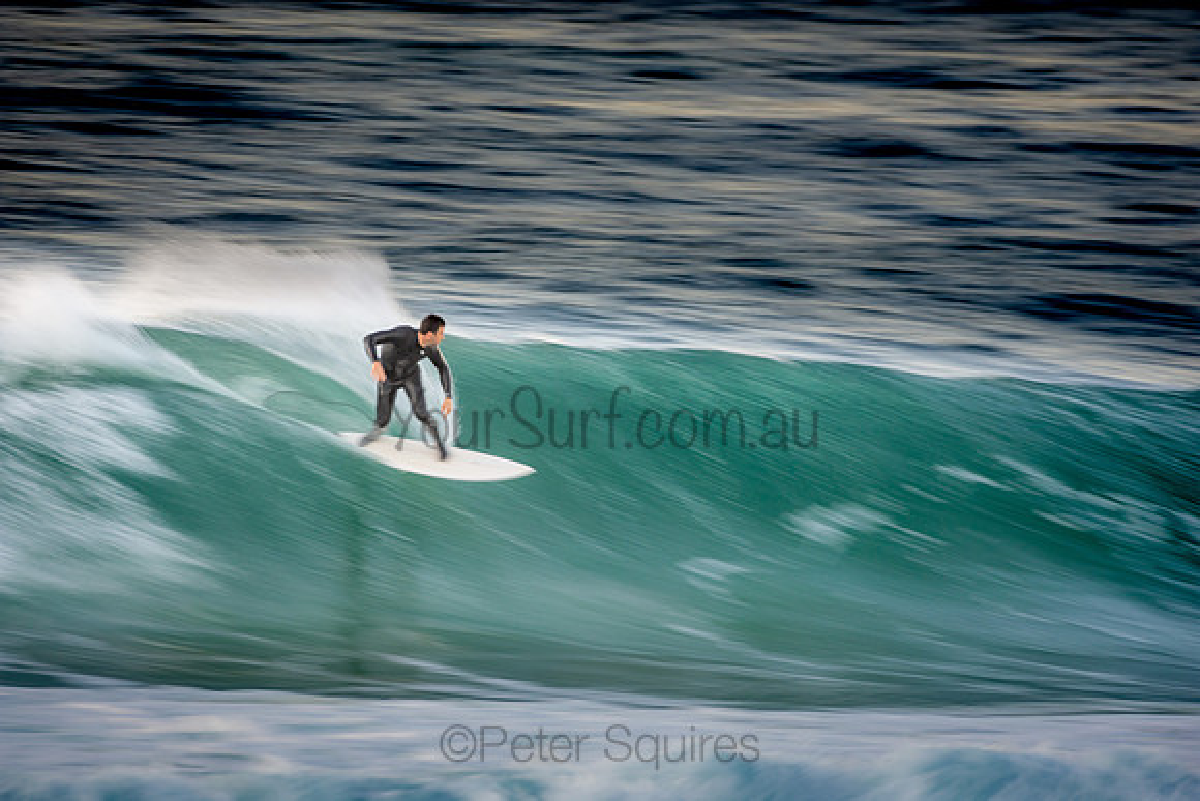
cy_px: 400
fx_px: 25005
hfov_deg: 2.7
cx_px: 600
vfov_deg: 1.8
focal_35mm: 750
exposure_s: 1/20
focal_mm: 500
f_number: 8
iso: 100
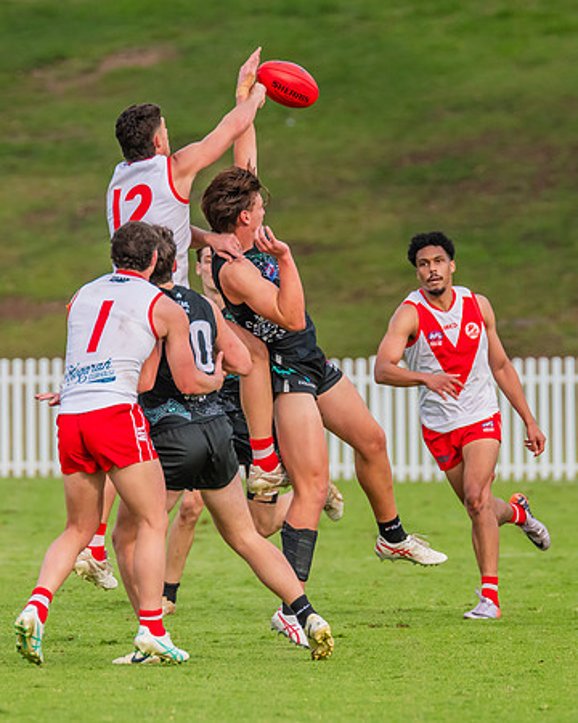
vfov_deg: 2.4
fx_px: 16920
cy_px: 254
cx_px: 266
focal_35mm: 791
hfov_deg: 2.0
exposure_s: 1/1600
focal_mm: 420
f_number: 5.6
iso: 800
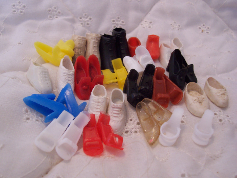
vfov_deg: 38.7
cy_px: 89
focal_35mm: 37
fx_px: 253
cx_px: 118
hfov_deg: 50.1
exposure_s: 1/30
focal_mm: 5.6
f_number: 2.8
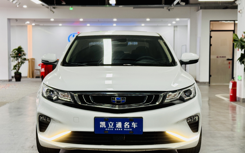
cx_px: 122
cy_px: 89
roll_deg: +0.2
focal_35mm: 51
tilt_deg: -4.3
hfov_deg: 39.6
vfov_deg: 25.3
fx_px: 341
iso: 50
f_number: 1.78
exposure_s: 1/50
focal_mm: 6.76
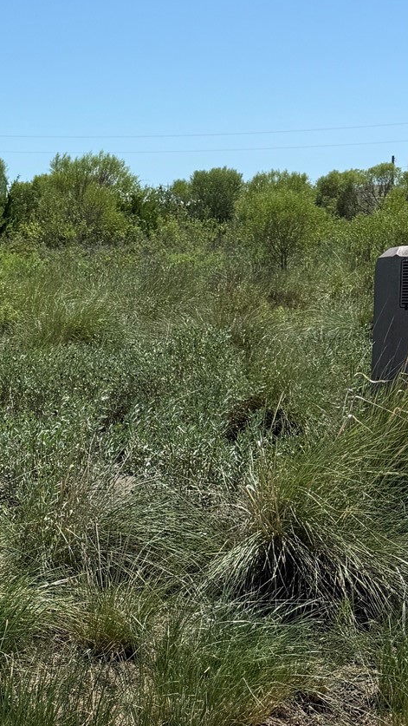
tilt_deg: -11.5
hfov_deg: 17.4
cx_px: -153
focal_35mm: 64
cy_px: 435
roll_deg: -1.2
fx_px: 1231
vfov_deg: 32.7
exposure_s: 1/5714
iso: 80
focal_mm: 6.76
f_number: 1.78
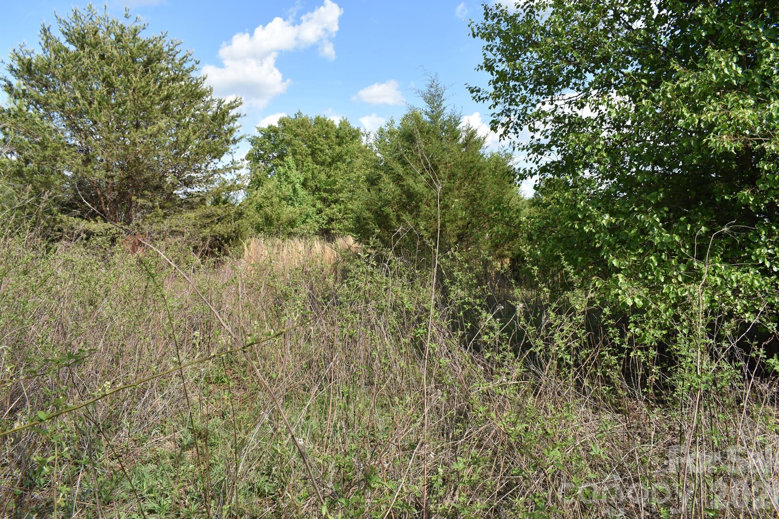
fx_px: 606
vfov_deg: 46.4
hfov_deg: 65.5
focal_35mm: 28
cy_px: 254
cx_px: 391
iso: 200
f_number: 9
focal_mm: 18
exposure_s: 1/320
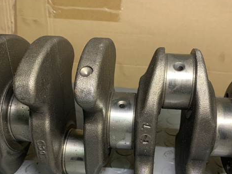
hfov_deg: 51.3
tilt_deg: -27.6
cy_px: 114
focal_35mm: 36
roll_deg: -0.7
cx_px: 126
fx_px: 241
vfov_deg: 39.2
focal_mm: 4.25
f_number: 1.8
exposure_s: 1/60
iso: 160
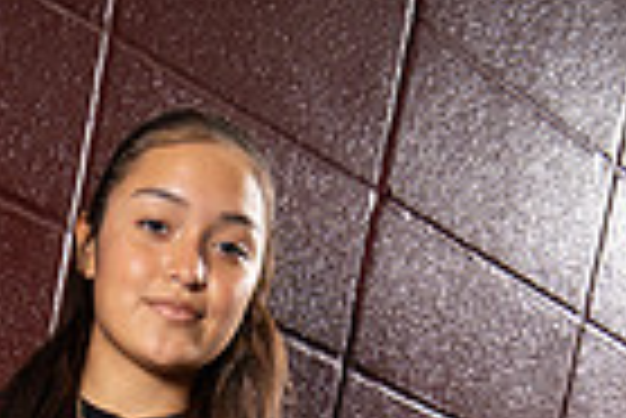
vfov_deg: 12.6
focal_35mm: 84
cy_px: 1007
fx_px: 1462
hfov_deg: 23.3
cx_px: 14
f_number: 7.1
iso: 400
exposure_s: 1/250
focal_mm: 26
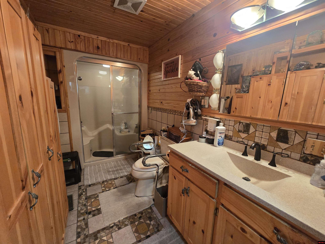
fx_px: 122
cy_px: 122
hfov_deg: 106.2
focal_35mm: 13
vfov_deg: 89.9
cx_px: 162
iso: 640
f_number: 2.2
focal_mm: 2.2
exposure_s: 1/60
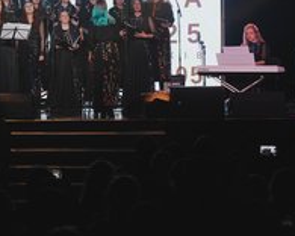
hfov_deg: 13.3
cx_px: 47
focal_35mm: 144
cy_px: 48
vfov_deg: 10.7
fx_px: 1257
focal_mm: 75
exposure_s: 1/400
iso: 800
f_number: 5
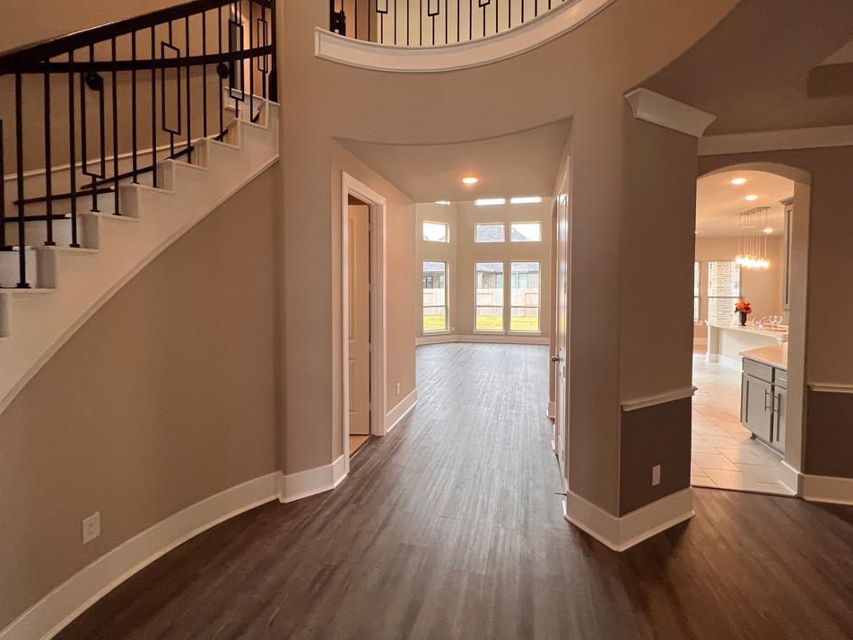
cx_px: 448
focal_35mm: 14
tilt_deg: -1.5
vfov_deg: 85.6
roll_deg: +0.2
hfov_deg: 102.0
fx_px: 345
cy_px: 301
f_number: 1.8
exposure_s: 1/120
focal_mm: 1.57
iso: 125
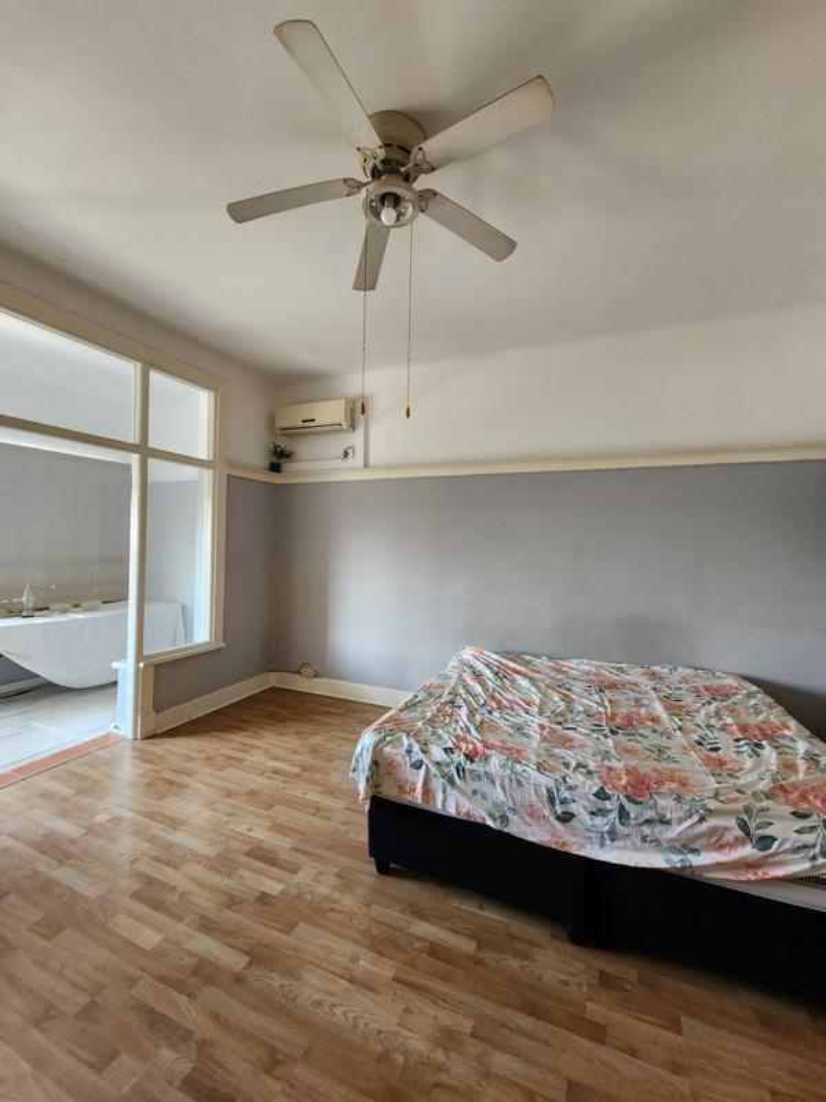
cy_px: 551
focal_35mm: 13
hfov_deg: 89.9
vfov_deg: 106.2
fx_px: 414
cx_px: 413
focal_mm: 2.2
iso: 320
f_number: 2.2
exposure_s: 1/50
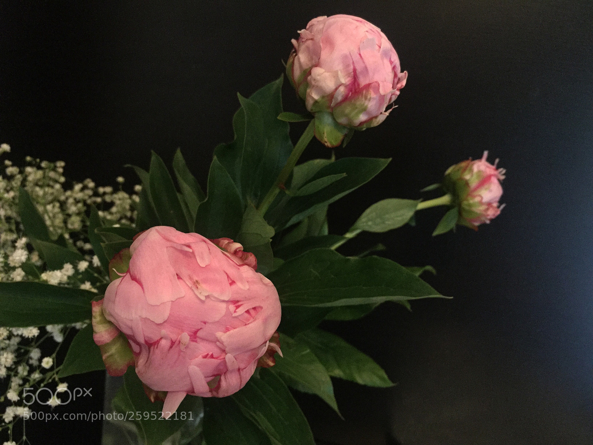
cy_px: 222
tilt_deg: -12.1
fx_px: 497
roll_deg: -9.8
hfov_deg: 61.7
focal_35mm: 29
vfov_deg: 48.2
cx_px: 296
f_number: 2.2
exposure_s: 1/25
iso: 250
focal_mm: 4.15
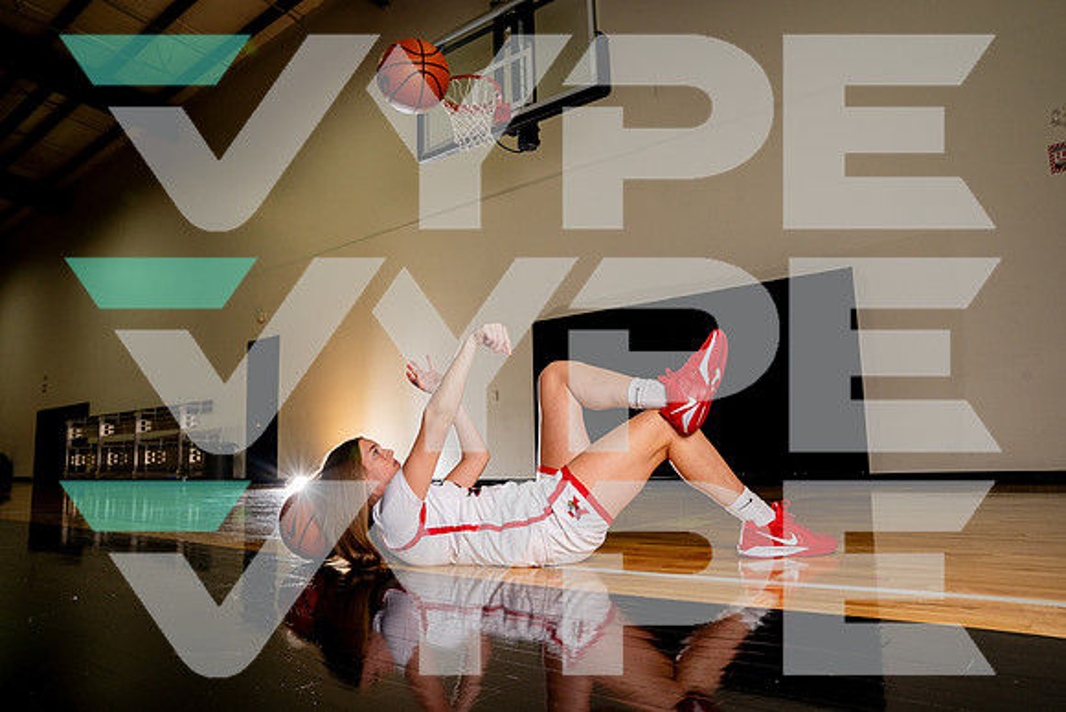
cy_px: 356
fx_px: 711
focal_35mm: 24
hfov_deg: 73.7
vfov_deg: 53.2
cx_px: 533
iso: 640
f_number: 8
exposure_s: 1/200
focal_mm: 24
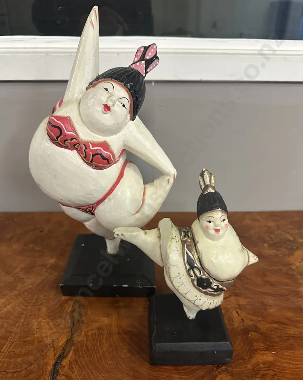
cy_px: 203
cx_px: 154
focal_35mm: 26
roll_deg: -1.1
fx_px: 292
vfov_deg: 66.0
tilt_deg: -28.9
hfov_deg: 54.9
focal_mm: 6.86
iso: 200
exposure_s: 1/50
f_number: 1.78
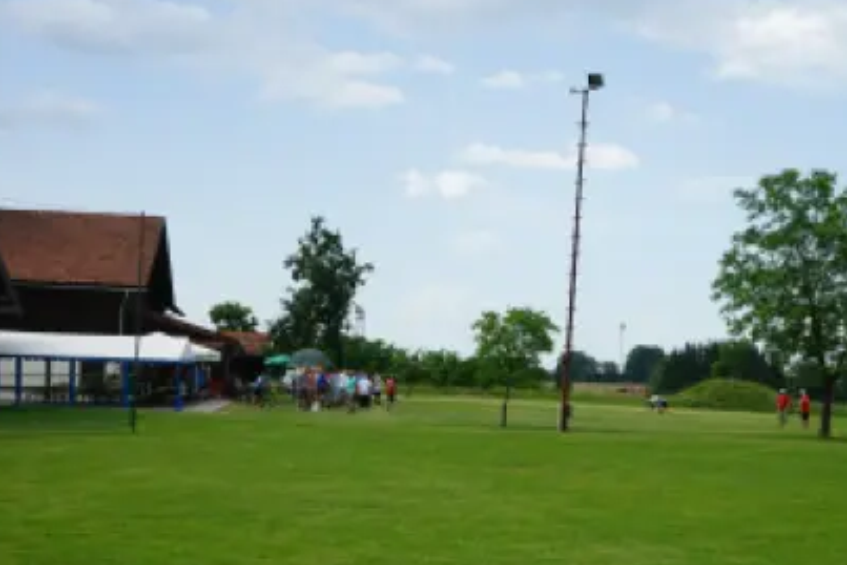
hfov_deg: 38.1
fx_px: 1224
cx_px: 497
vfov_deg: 25.9
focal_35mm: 52
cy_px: 378
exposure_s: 1/100
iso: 100
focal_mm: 35
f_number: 10
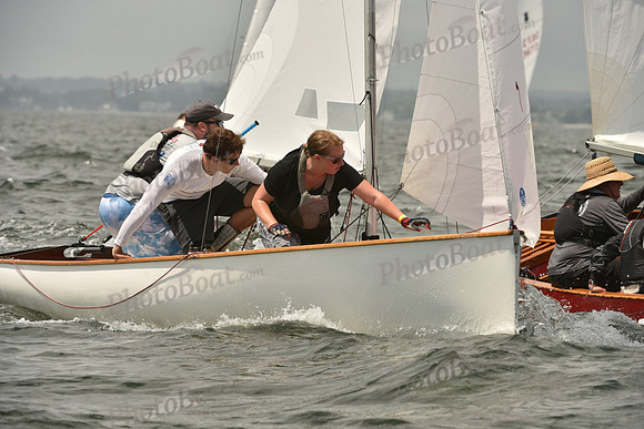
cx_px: 322
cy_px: 214
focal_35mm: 260
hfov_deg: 7.9
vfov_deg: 5.3
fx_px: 4652
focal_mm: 260
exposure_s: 1/1250
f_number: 9
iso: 320
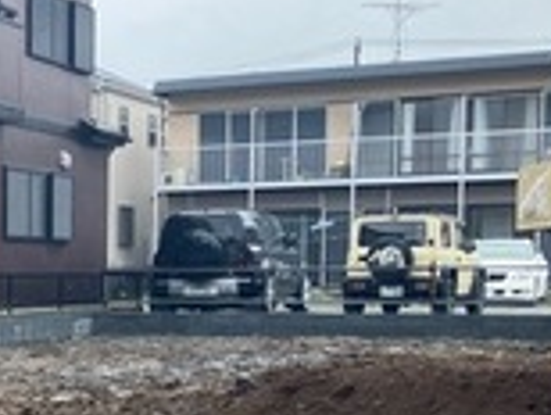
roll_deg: -0.6
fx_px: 1387
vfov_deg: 16.6
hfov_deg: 21.0
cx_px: -97
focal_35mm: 87
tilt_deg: -5.7
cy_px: 444
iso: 40
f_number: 1.8
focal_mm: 3.99
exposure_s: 1/142
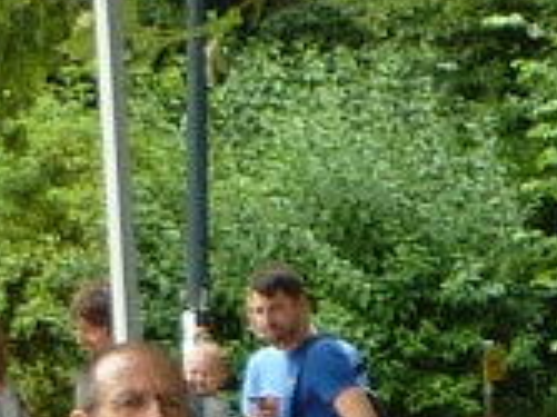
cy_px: 864
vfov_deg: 5.9
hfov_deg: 7.1
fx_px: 3923
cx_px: 1741
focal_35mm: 244
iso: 80
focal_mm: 4.7
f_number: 3.4
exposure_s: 1/60
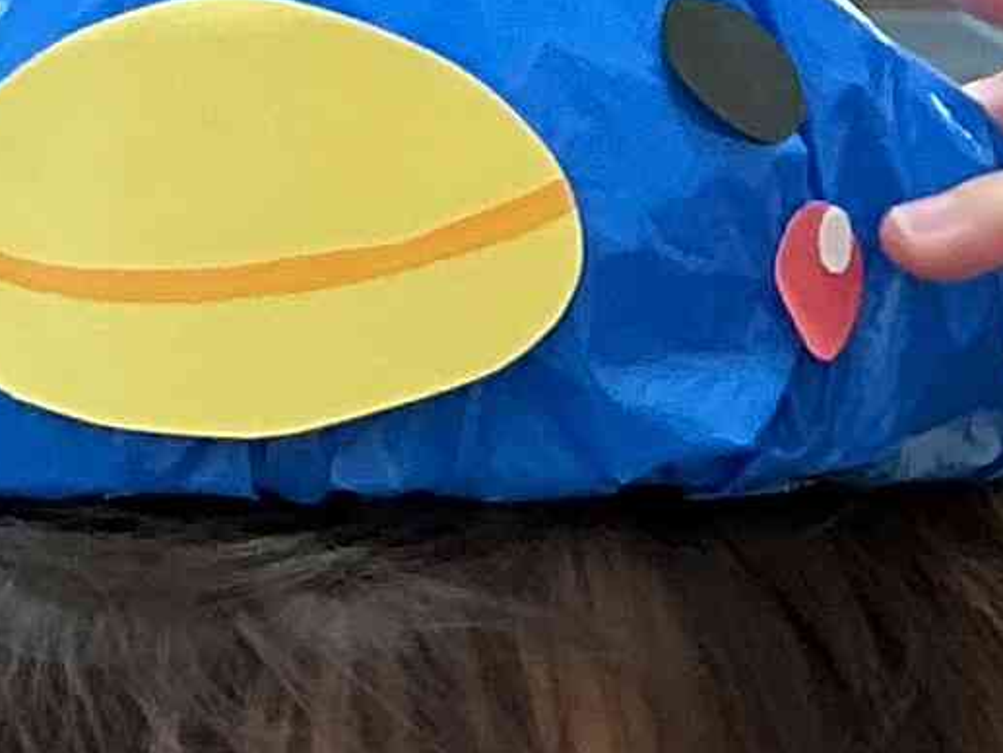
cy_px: 1269
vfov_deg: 6.5
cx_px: 2763
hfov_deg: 7.8
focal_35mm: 226
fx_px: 6550
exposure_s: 1/100
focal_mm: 3
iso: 40
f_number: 1.8
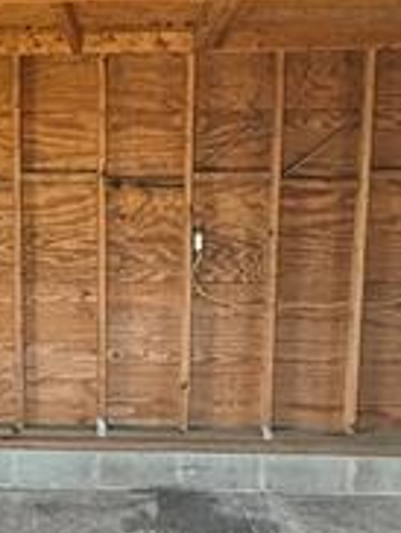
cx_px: 50
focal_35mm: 59
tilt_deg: -10.1
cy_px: 366
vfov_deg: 32.3
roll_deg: -0.2
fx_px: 909
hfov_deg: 24.3
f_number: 2.2
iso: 320
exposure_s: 1/94
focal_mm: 2.22
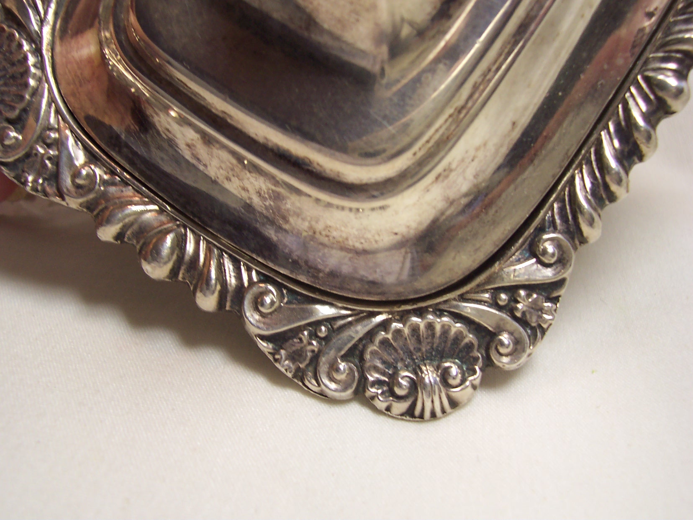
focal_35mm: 37
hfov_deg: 50.1
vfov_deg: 38.7
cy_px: 260
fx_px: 741
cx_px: 346
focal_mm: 5.6
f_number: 2.8
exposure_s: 1/45
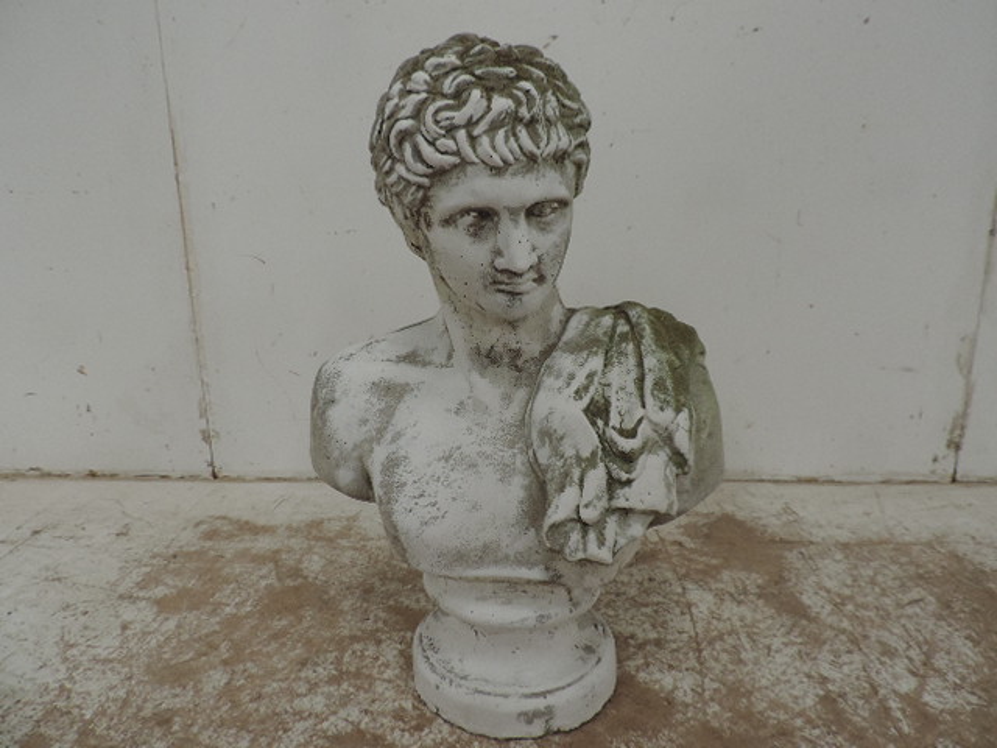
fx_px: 691
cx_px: 498
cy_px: 374
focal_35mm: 24
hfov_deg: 71.6
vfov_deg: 56.8
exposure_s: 1/30
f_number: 3
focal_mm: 4.3
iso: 280
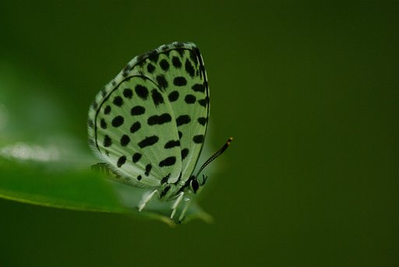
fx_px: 2997
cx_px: 200
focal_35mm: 270
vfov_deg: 5.1
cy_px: 134
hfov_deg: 7.6
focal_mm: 180
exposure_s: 1/400
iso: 400
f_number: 3.5
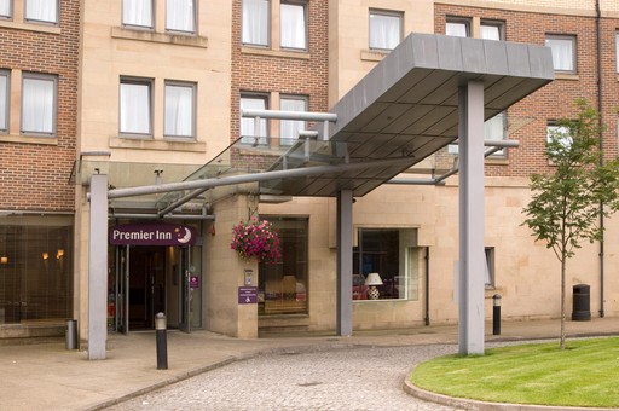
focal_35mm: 42
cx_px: 310
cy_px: 206
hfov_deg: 46.5
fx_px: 721
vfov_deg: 31.8
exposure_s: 1/80
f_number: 9
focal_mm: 28
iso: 200
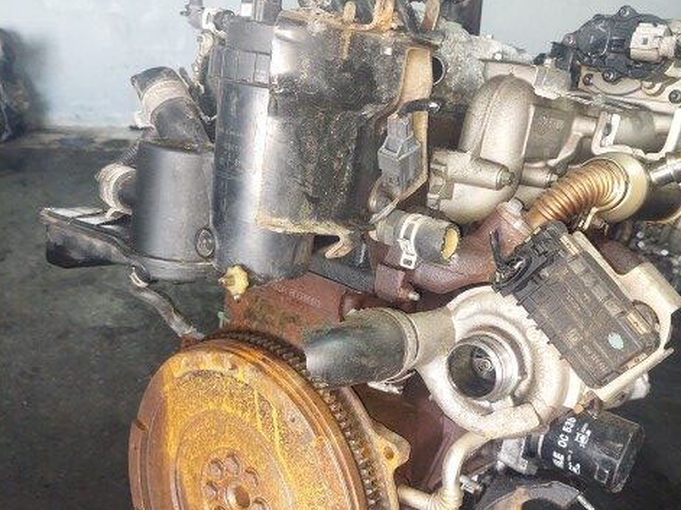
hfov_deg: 54.0
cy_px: 272
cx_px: 344
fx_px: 669
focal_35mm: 34
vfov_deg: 41.8
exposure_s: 1/50
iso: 250
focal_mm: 5.23
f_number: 1.8
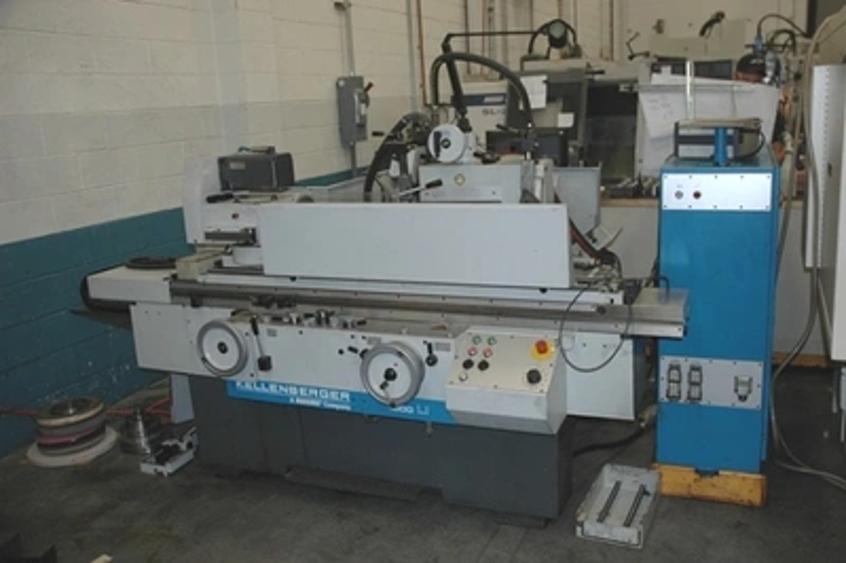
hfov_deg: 57.3
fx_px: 775
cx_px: 423
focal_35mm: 33
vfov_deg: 39.9
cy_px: 282
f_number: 3.8
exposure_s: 1/60
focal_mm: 22
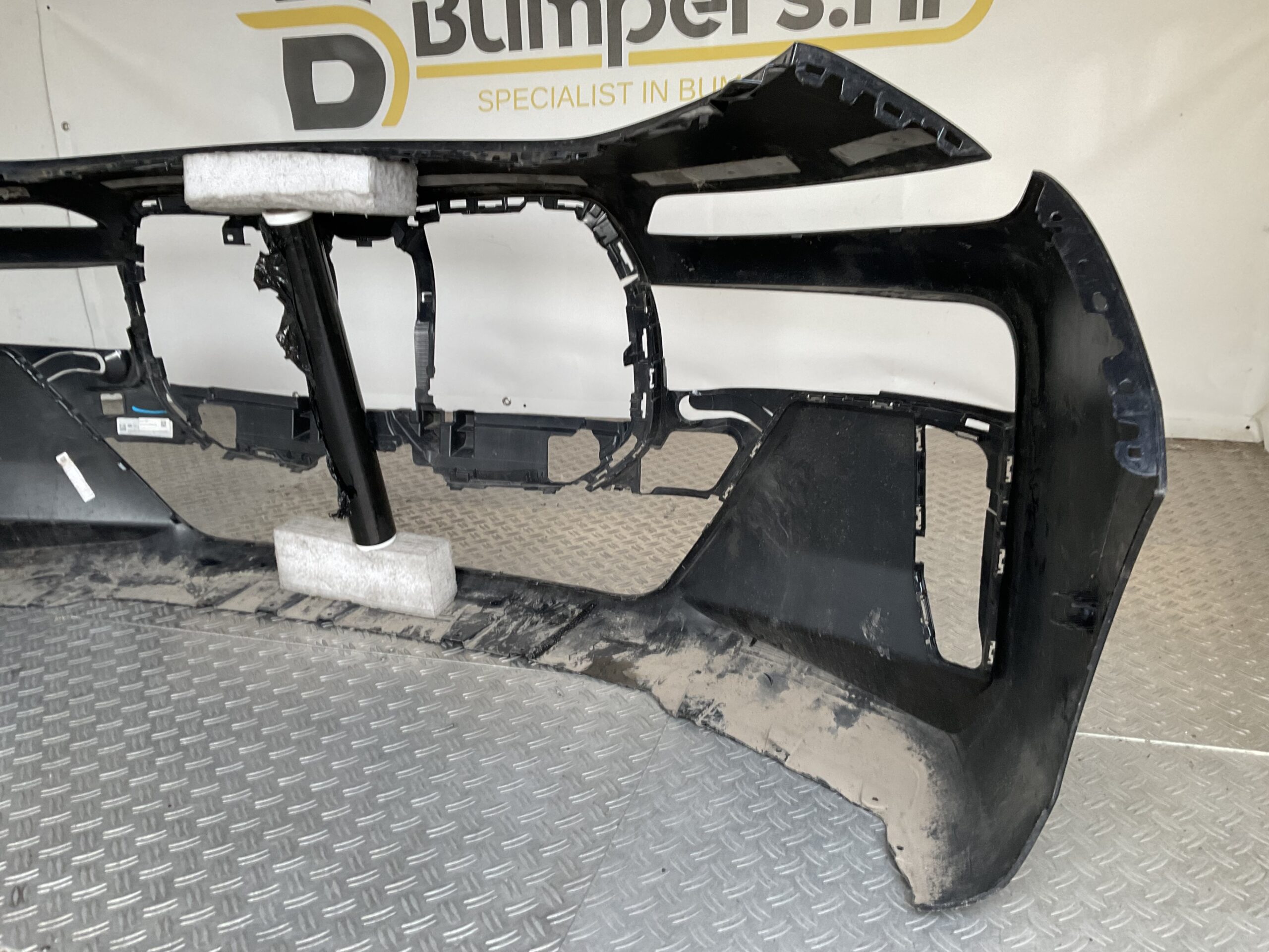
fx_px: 1063
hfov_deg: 61.7
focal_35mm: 29
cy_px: 476
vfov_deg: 48.2
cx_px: 634
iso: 50
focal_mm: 3
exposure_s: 1/50
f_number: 1.8
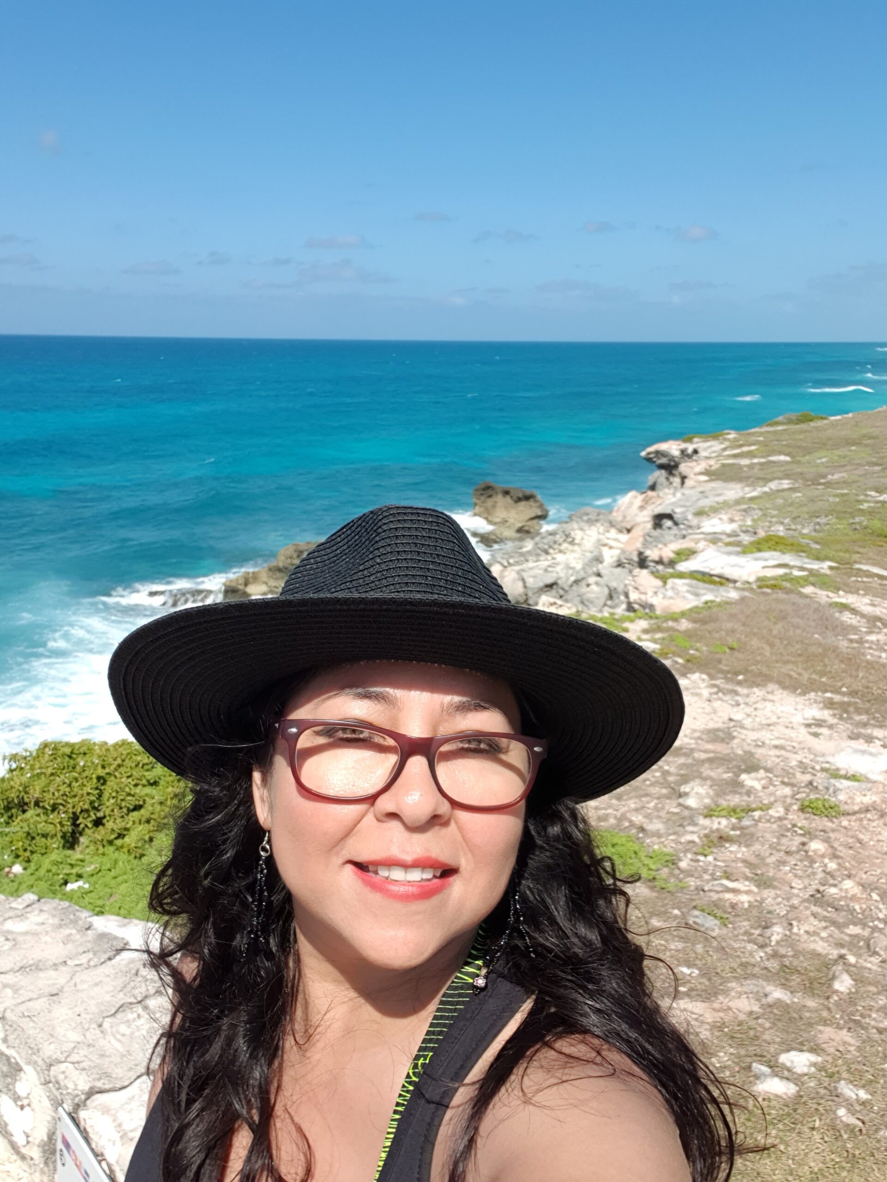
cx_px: 444
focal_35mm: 31
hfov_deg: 45.4
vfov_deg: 58.4
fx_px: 1059
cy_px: 591
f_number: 1.7
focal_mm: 2.92
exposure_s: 1/2192
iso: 100
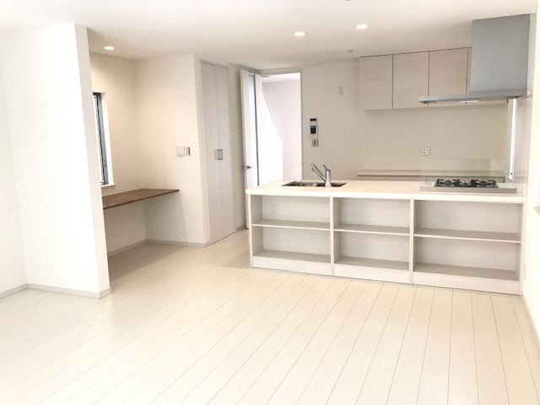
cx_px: 270
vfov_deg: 49.7
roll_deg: +2.1
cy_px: 202
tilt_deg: -8.7
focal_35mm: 28
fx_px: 437
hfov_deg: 63.4
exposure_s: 1/40
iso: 25
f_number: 1.8
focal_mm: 3.99
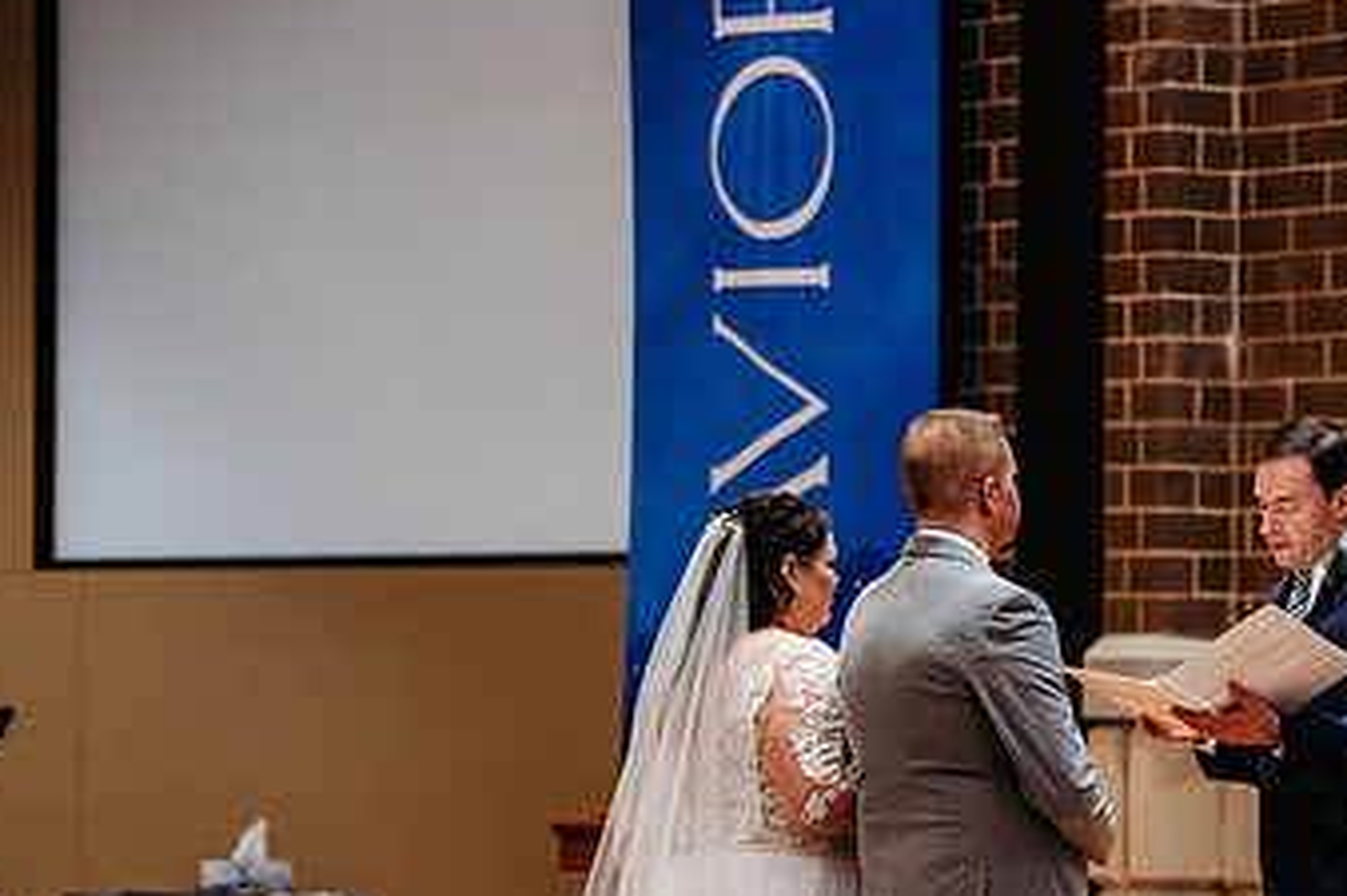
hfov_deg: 10.0
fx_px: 7704
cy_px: 735
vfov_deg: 6.7
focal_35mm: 206
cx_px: 1128
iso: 2000
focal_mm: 120
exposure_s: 1/250
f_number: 2.8
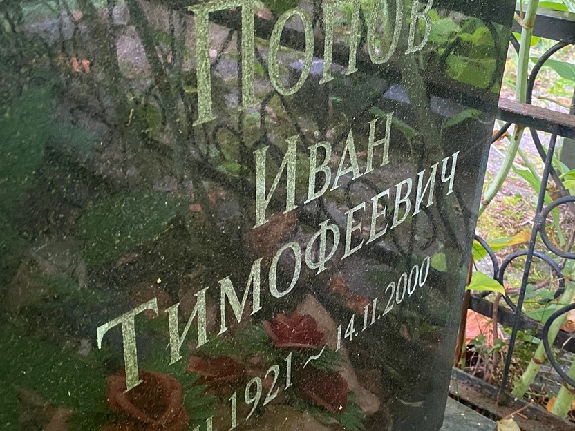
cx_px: 356
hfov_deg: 41.8
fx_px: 747
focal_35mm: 45
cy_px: 233
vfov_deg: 32.2
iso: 400
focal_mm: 4.25
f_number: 1.8
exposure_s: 1/60
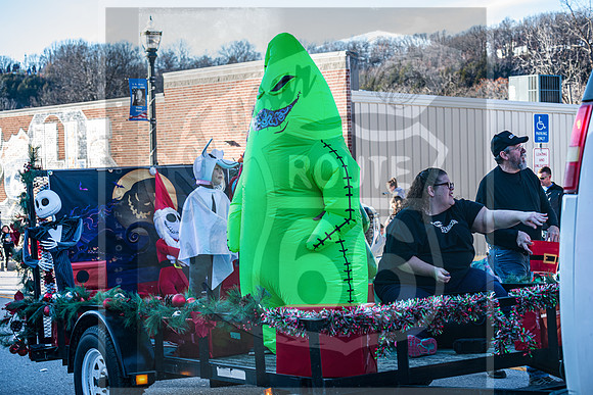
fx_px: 1239
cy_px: 180
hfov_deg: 26.9
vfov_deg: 18.1
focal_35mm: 75
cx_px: 288
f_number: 5.6
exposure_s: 1/200
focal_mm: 60
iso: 180
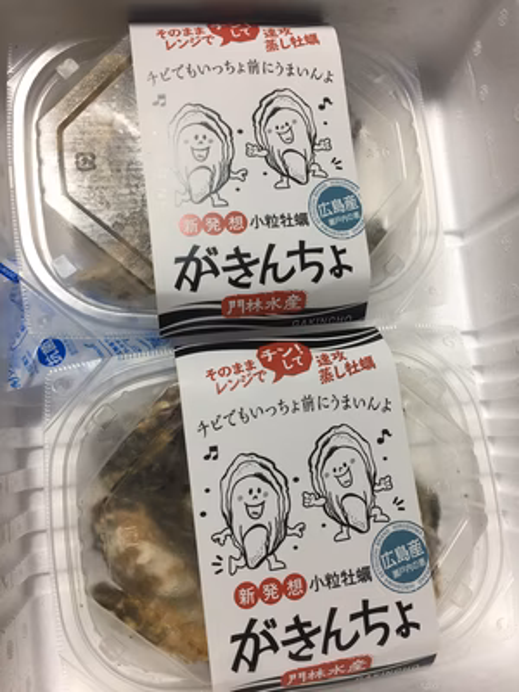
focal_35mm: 29
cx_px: 260
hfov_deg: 48.2
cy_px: 346
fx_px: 580
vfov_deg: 61.7
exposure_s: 1/30
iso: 32
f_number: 2.2
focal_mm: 4.15
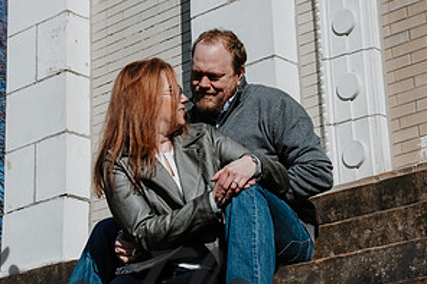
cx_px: 211
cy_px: 130
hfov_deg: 20.0
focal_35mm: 102
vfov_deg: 13.4
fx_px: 1209
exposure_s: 1/500
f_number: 11
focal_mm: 52
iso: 200
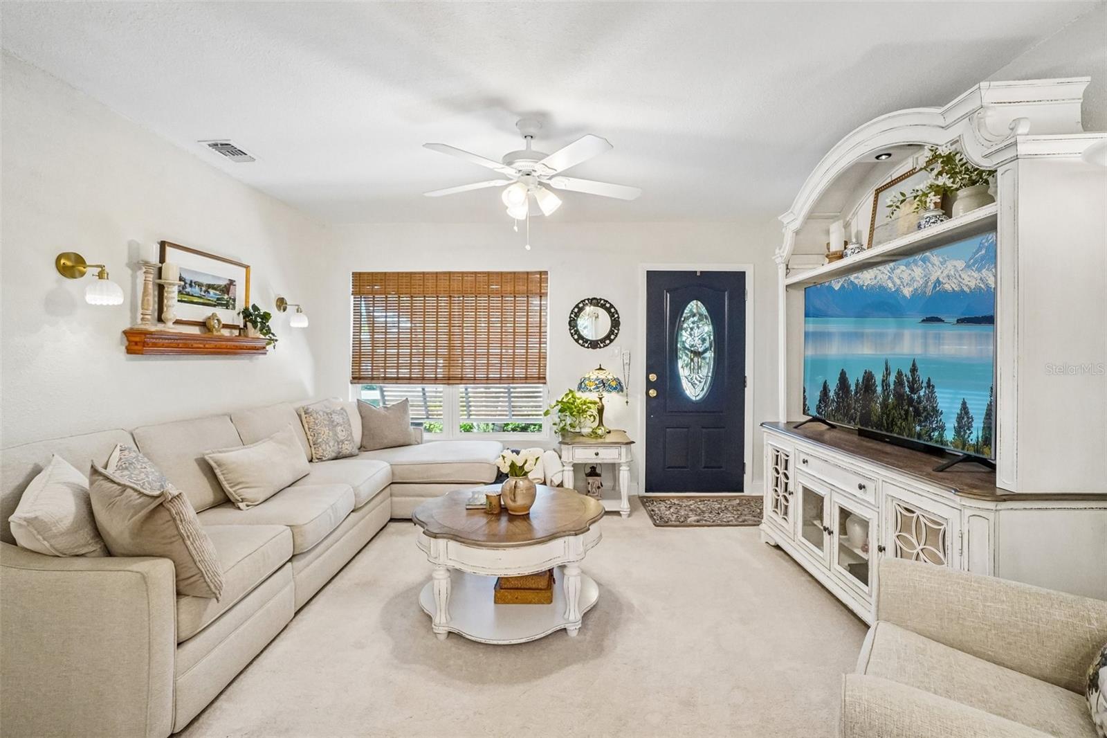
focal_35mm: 15
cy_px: 369
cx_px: 554
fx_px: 461
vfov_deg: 77.3
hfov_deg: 100.4
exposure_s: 1/30
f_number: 8
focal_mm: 10
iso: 1000
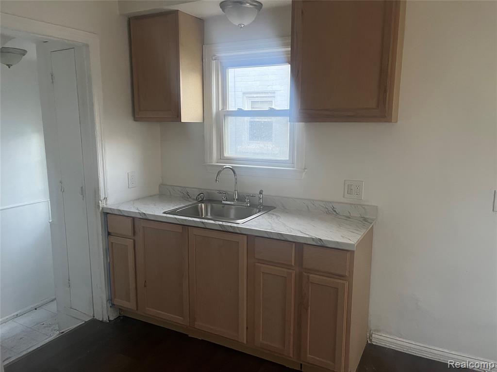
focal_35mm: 26
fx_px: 373
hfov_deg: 67.3
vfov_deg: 53.1
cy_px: 186
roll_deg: -0.3
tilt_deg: -10.2
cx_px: 248
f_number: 1.6
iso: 400
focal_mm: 5.1
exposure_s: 1/60
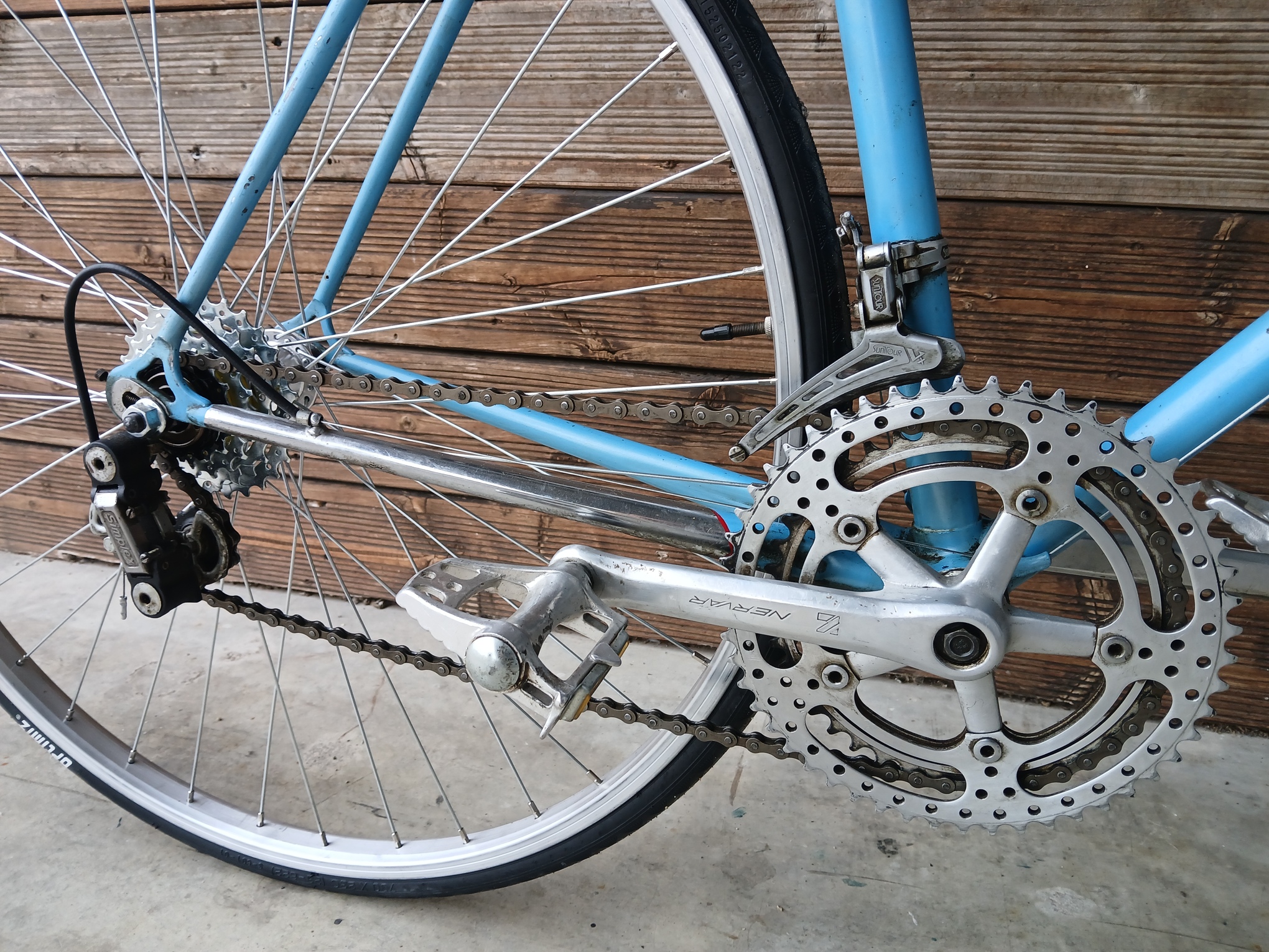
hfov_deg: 67.3
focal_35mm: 26
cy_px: 476
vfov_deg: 53.1
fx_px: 953
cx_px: 634
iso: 40
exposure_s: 1/100
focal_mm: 3.98
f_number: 1.8
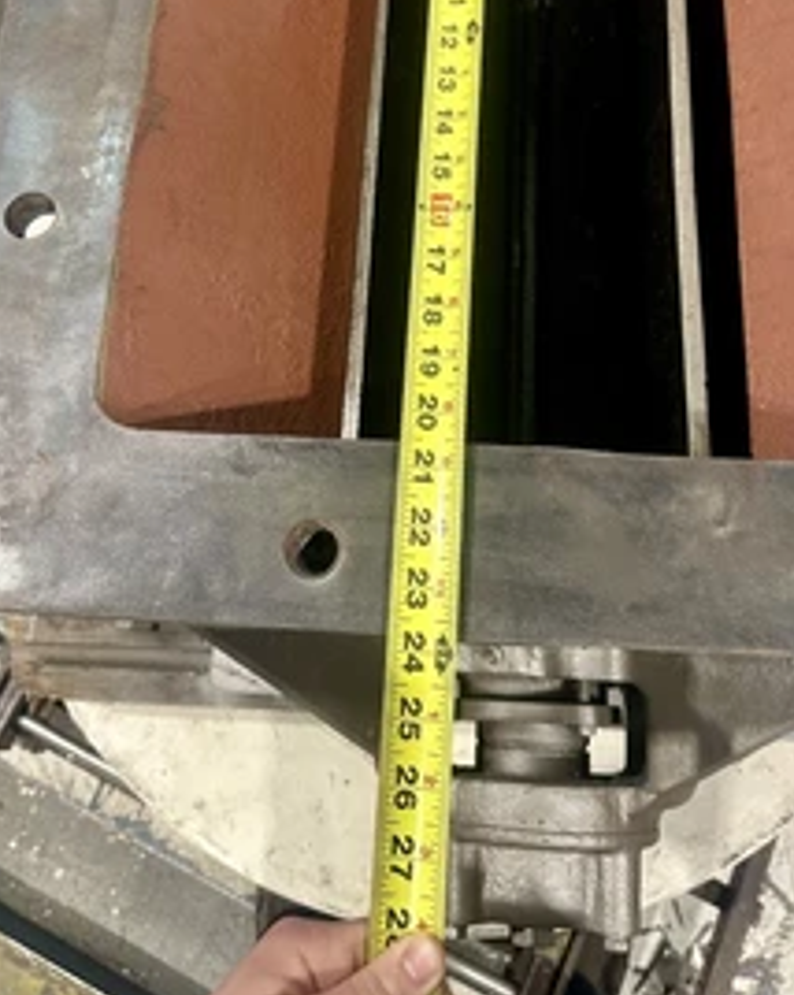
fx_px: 1029
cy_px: 275
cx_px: 408
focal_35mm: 35
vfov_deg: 49.9
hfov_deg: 42.2
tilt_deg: -68.0
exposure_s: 1/60
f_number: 1.78
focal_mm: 6.86
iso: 250
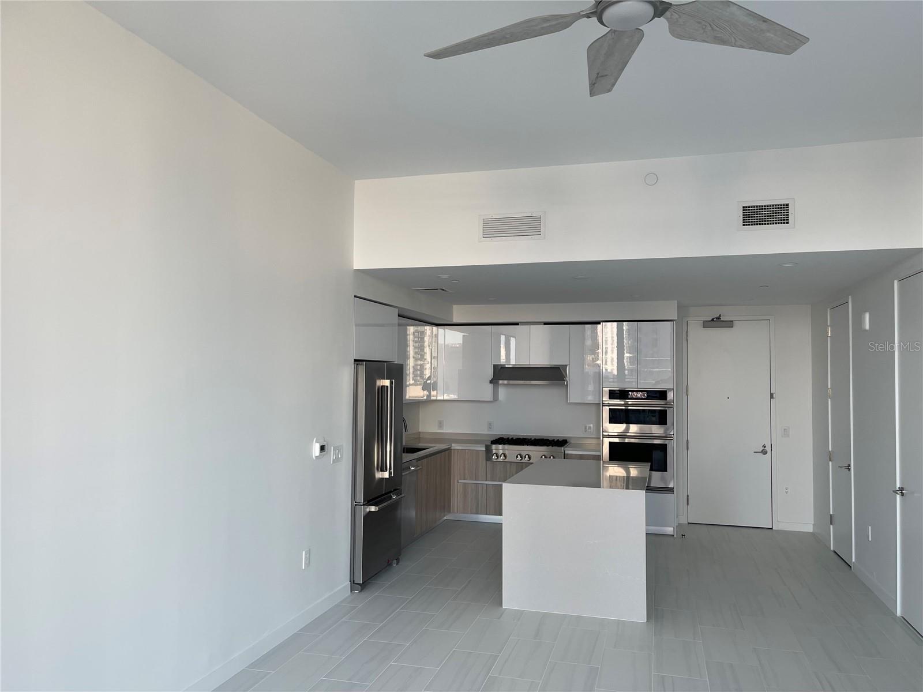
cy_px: 346
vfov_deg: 54.9
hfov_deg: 69.4
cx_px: 462
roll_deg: -0.3
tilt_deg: +1.6
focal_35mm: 25
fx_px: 667
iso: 64
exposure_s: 1/120
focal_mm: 5.1
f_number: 1.6
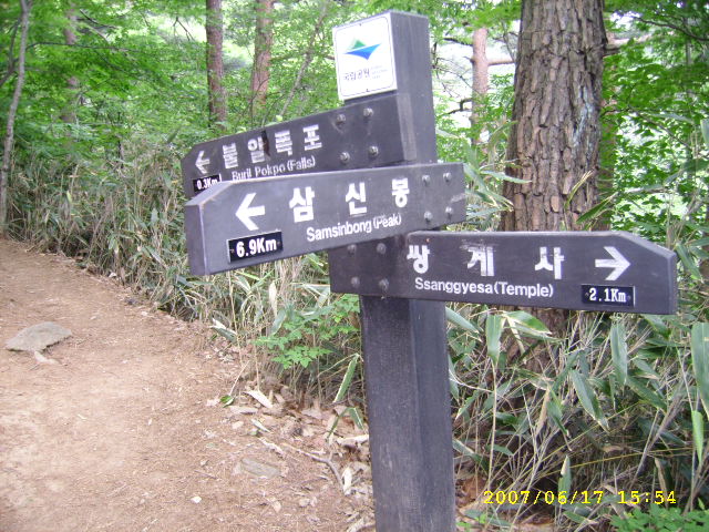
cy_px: 266
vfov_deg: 40.7
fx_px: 717
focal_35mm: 35
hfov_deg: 52.6
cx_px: 354
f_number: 2.8
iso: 142
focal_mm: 5.95
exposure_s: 1/30
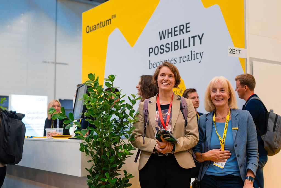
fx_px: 406
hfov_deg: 38.2
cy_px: 94
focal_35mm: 52
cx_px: 140
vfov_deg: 26.0
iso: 320
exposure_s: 1/160
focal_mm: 35
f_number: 2
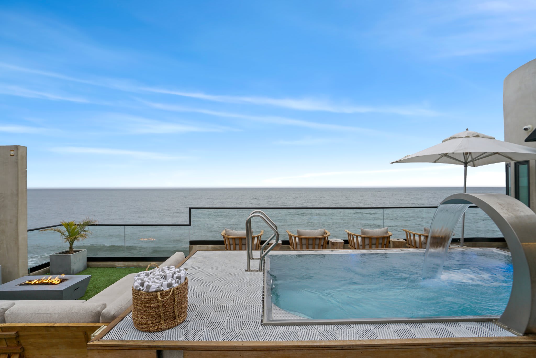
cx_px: 268
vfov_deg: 73.8
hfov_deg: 96.7
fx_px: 238
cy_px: 179
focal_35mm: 16
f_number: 8
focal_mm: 16
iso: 1600
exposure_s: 1/60
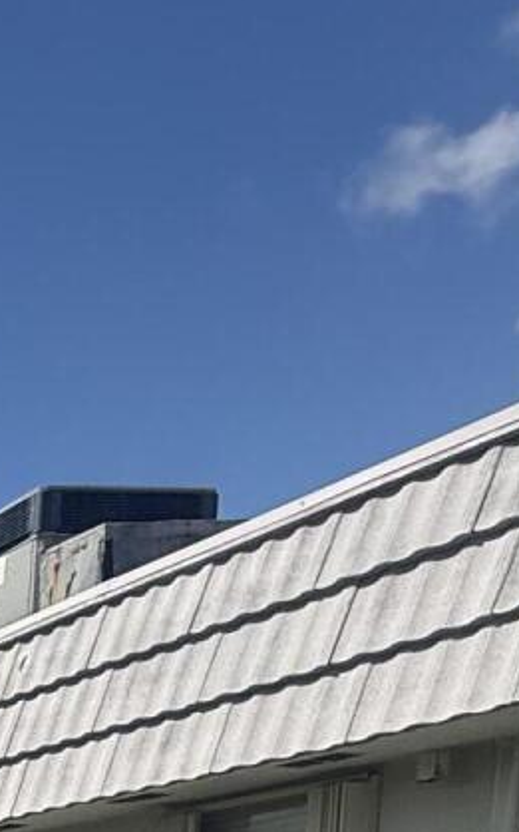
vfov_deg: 23.7
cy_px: 1210
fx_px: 1608
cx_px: -861
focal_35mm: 71
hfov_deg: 12.5
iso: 50
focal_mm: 2.22
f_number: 2.2
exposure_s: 1/3460
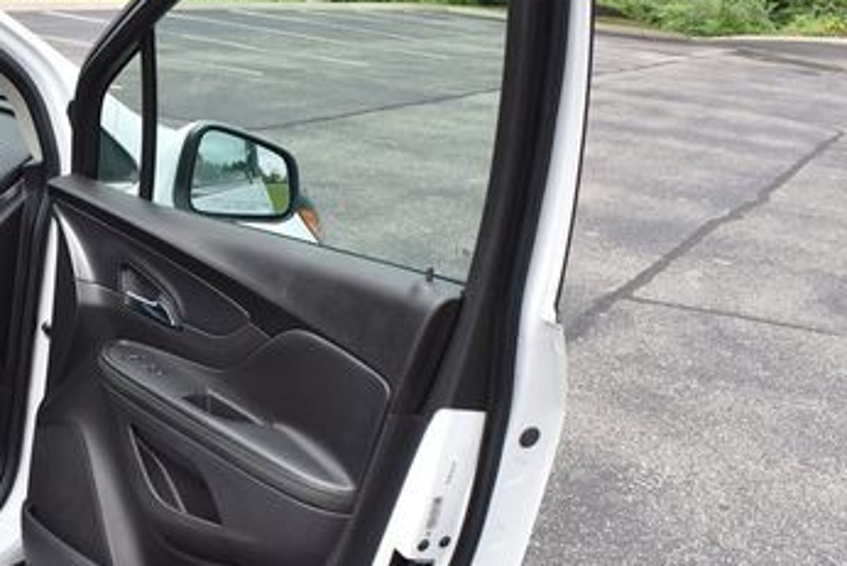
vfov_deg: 27.0
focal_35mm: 50
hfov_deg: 36.9
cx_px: 71
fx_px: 1177
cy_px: 330
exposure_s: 1/250
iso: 200
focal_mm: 18
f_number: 7.1
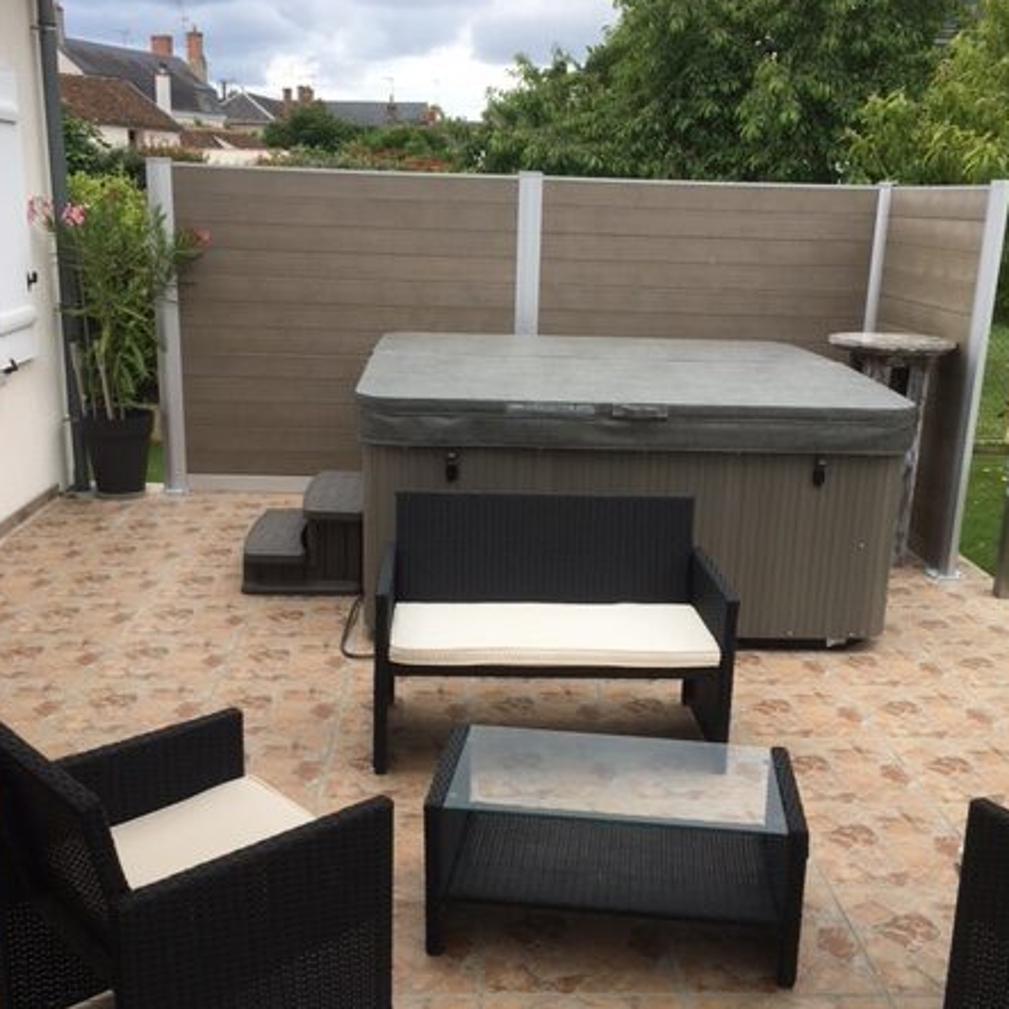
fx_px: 1220
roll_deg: -1.4
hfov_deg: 44.9
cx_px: 522
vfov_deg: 44.9
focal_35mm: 37
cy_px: 556
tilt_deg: -15.6
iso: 25
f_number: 2.2
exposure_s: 1/810
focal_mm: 4.15
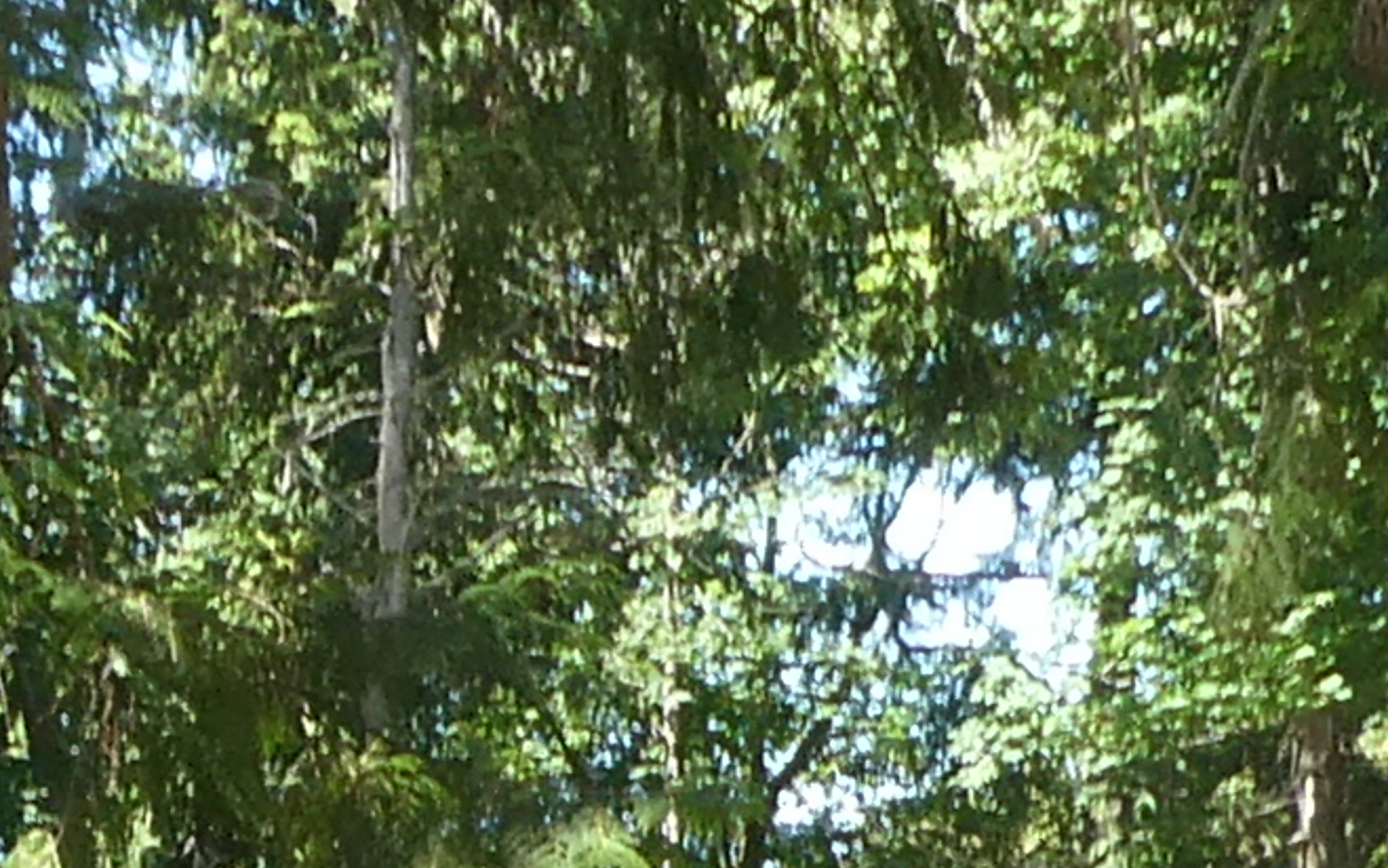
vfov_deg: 6.4
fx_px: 7566
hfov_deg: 10.5
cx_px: 470
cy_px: 1704
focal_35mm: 200
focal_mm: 4.3
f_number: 3.3
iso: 80
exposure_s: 1/160
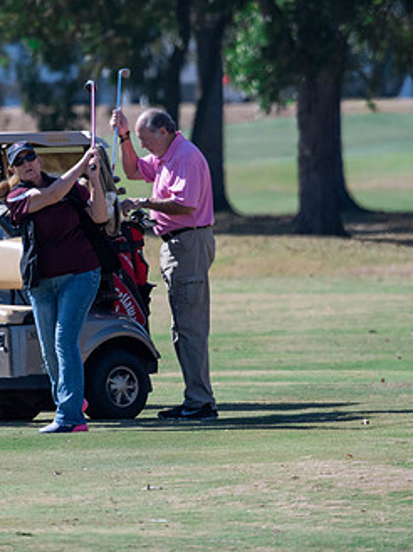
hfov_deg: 1.7
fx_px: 13803
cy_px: 239
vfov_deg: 2.3
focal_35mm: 866
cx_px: 74
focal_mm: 340
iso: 400
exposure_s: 1/1600
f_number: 5.6
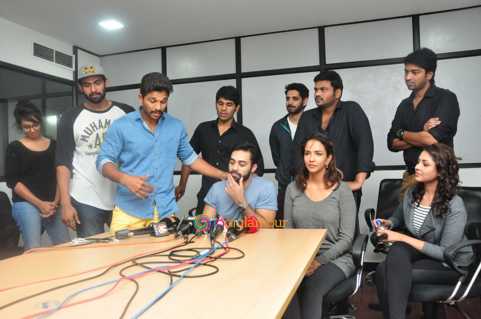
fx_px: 420
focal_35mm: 32
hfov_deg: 59.5
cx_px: 240
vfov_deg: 41.6
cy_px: 160
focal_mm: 21
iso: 1600
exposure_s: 1/125
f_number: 7.1
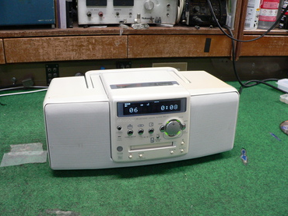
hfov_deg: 50.2
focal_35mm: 37
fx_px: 308
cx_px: 141
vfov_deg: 38.6
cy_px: 110
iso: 200
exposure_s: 1/20
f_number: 2.8
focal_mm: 6
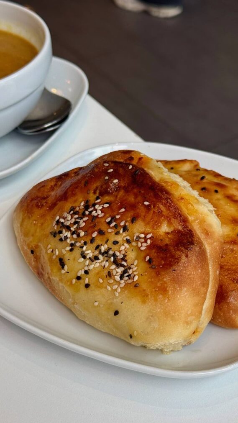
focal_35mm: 53
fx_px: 594
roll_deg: +0.9
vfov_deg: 39.2
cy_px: 213
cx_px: 154
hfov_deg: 22.6
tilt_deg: -41.2
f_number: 1.78
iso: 80
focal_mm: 6.76
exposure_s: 1/290
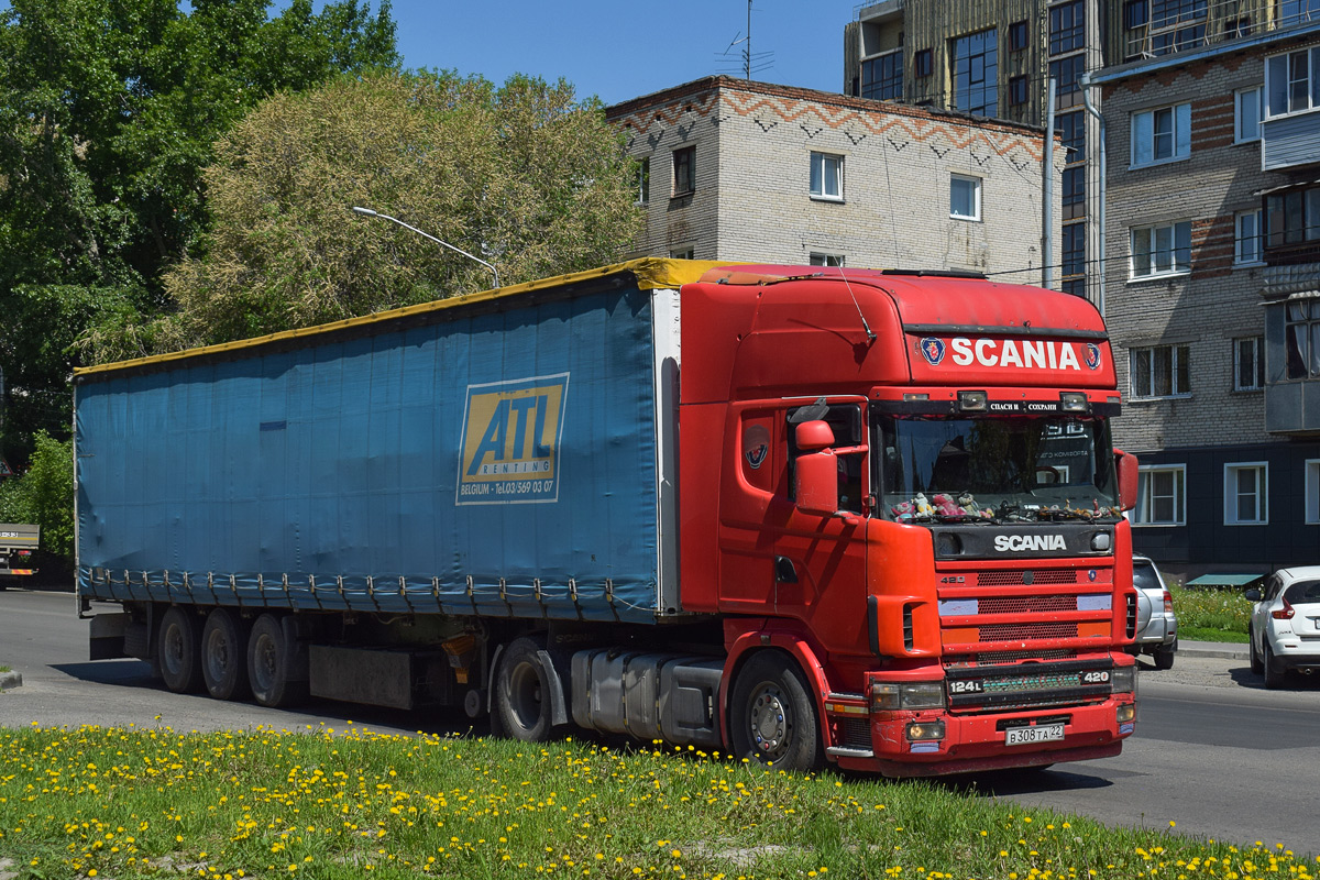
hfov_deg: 38.9
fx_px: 1870
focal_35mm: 51
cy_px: 440
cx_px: 660
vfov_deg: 26.5
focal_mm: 34
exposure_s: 1/1250
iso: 200
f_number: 6.3
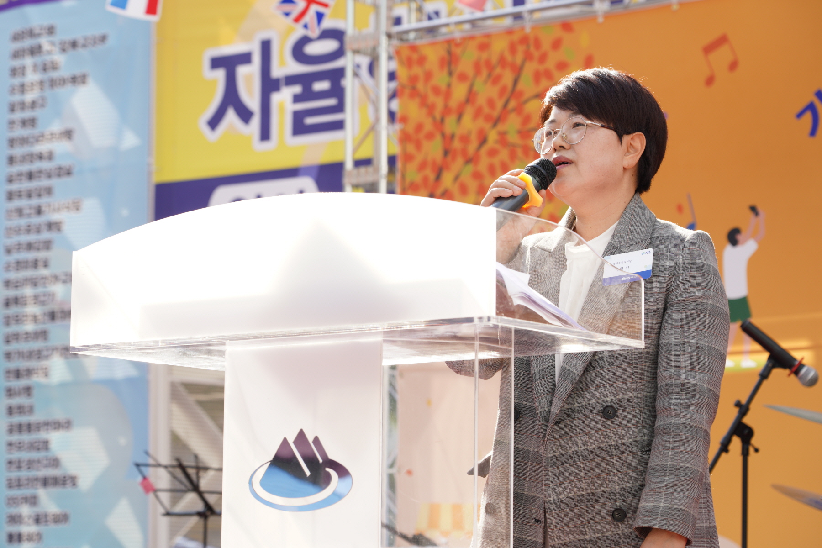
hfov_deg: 19.5
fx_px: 2397
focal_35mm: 105
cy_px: 274
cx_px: 411
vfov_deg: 13.0
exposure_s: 1/160
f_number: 5.6
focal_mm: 105
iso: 125
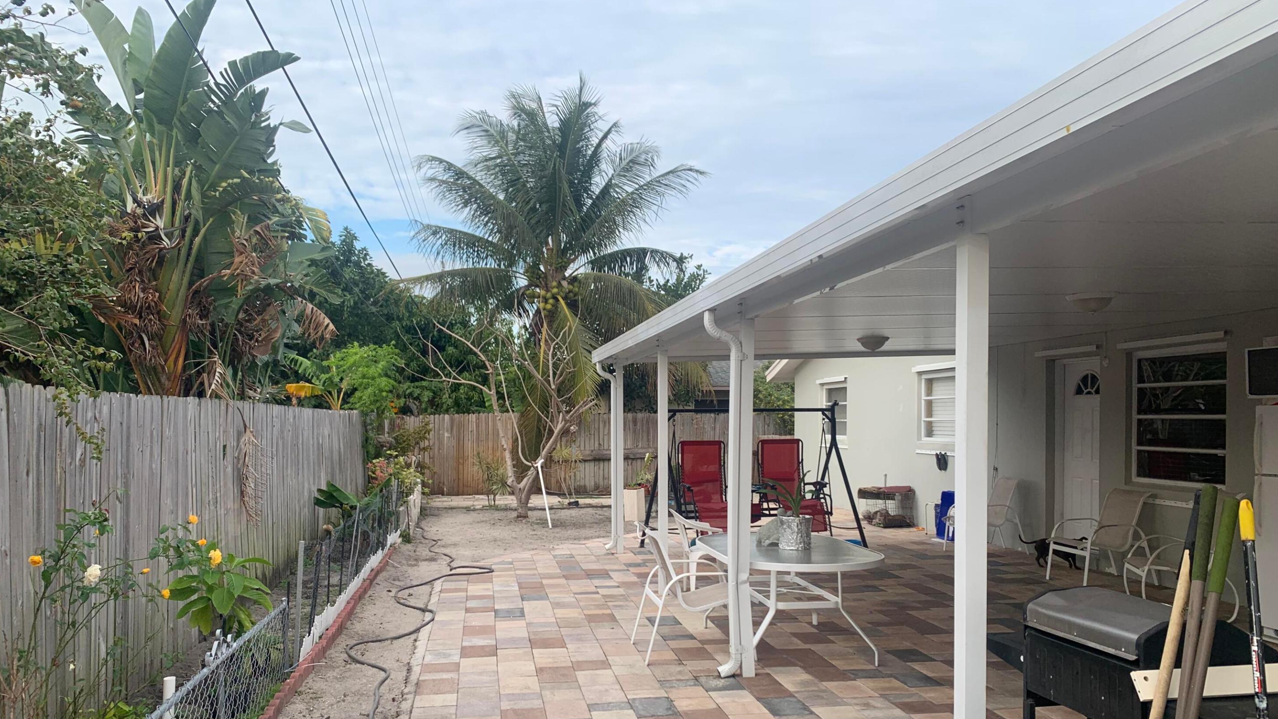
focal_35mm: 29
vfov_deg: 39.9
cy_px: 455
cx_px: 649
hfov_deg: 66.1
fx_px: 983
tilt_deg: -1.1
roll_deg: -0.7
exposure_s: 1/635
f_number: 1.8
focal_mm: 4.25
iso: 25
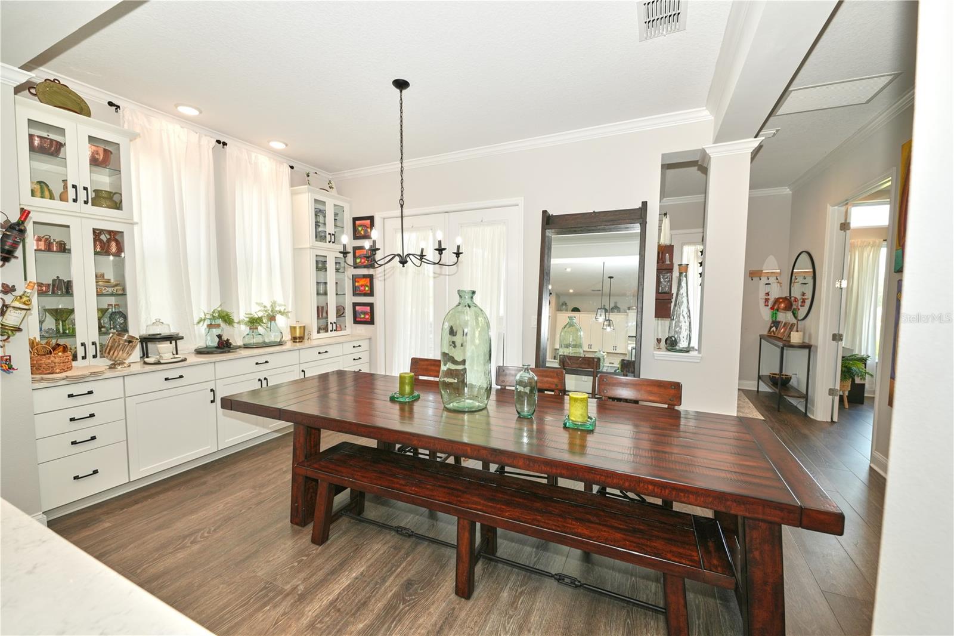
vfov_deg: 81.2
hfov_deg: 104.3
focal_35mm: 14
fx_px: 371
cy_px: 318
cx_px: 477
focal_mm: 14
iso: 400
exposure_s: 1/200
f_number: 4
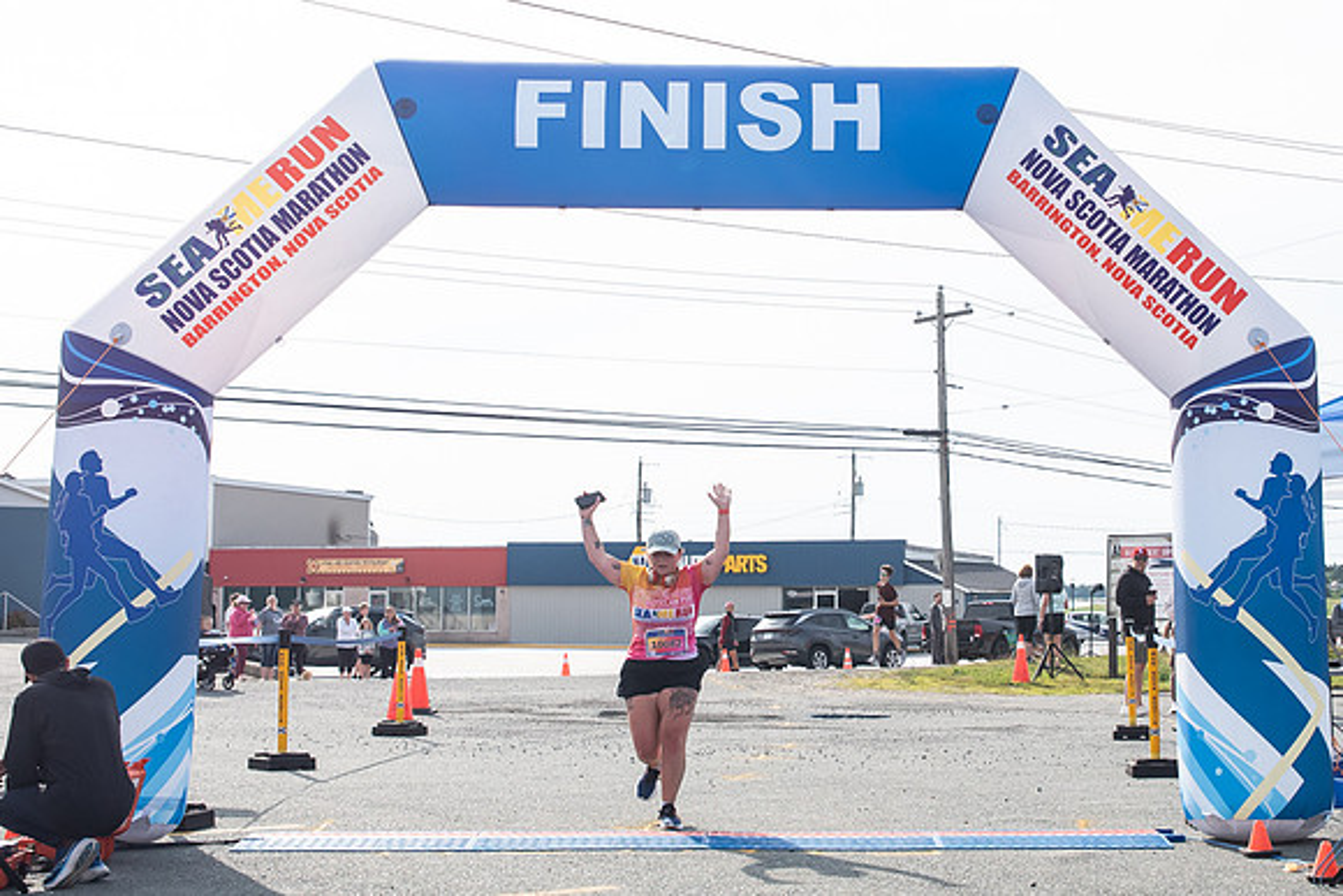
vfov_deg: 24.4
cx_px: 823
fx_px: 2069
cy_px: 332
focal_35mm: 55
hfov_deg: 35.8
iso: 800
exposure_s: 1/3200
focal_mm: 32
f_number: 4
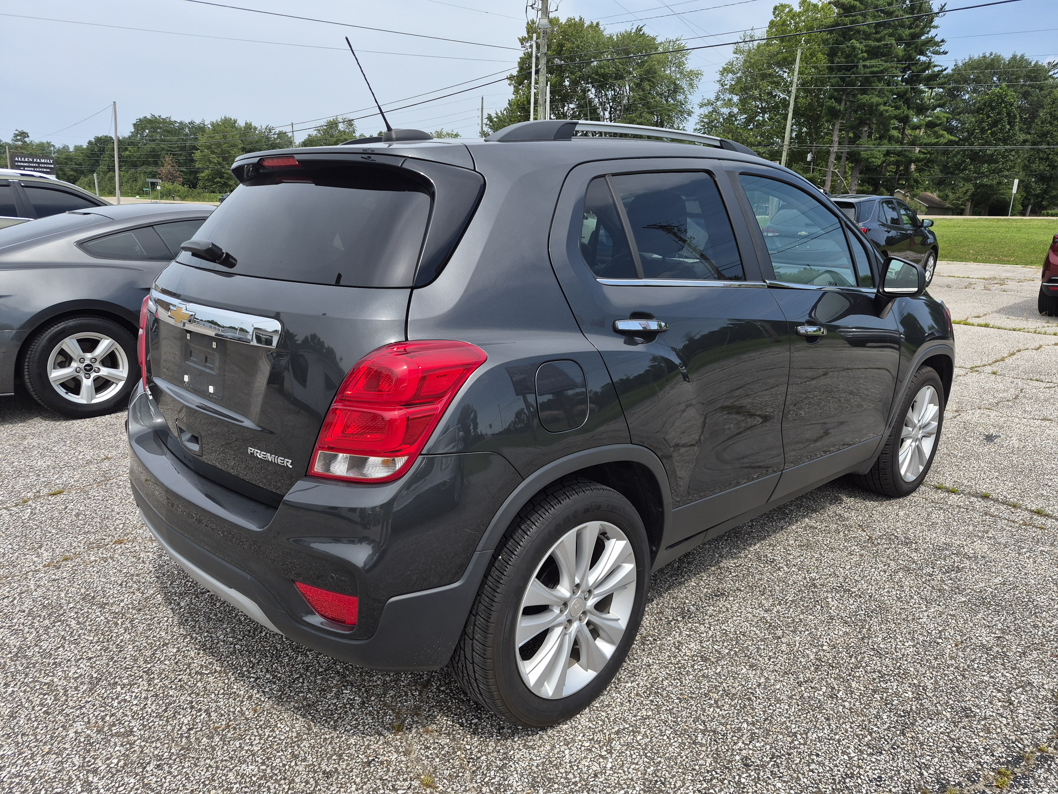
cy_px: 397
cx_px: 529
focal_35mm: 23
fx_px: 703
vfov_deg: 58.9
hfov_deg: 73.9
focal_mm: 5.4
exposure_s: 1/4368
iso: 80
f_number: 1.8
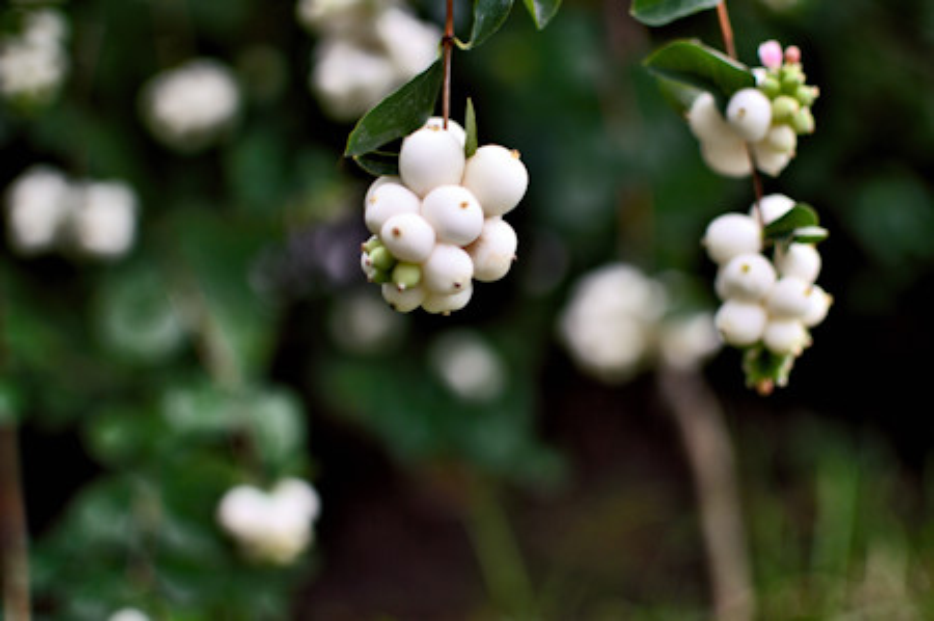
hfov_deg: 37.9
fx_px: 1361
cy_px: 310
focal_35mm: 52
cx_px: 467
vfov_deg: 25.7
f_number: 2
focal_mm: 35
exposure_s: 1/40
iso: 100
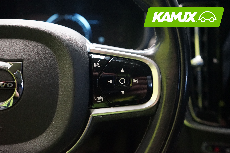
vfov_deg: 41.1
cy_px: 76
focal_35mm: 32
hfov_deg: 58.7
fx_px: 204
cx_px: 115
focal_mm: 32
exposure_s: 1/30
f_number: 4.5
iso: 6400
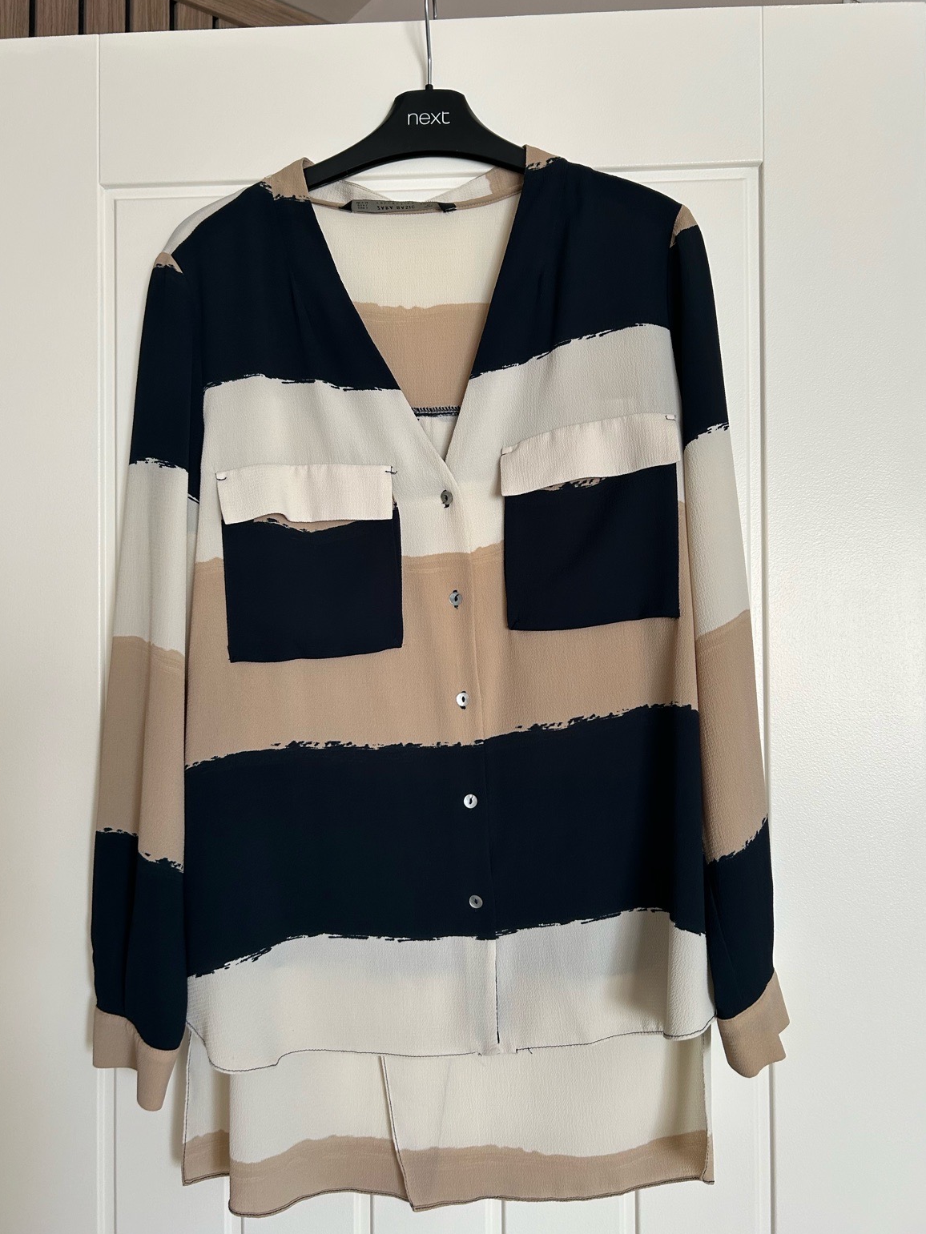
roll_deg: -0.7
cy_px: 605
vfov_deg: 65.3
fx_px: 963
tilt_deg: -1.4
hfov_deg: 51.4
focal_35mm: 27
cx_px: 462
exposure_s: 1/121
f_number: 1.5
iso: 80
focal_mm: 5.7
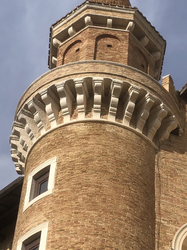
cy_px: 230
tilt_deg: +43.2
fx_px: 900
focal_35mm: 125
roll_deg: +2.6
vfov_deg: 15.6
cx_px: 193
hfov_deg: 11.7
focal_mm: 6
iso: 16
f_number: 2.4
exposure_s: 1/1453
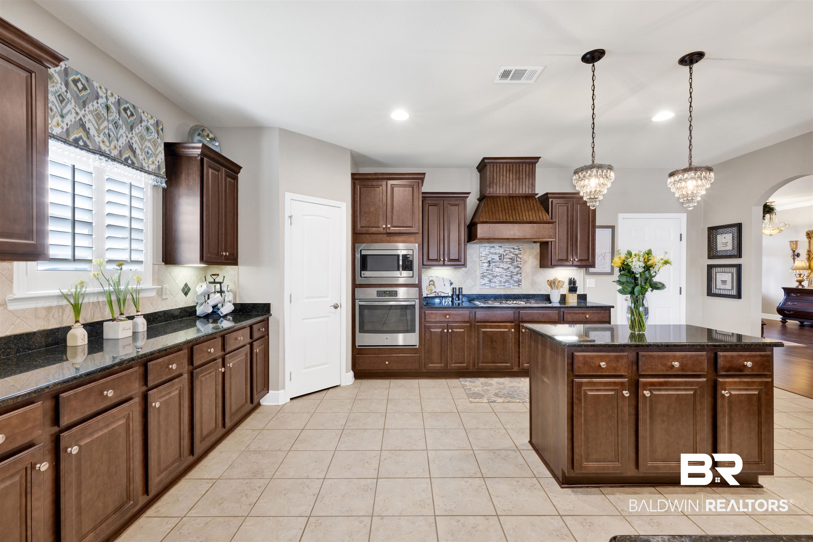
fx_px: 339
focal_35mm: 15
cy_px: 271
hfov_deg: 100.4
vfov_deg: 77.3
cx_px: 406
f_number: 11
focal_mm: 15
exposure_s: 1/3
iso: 400
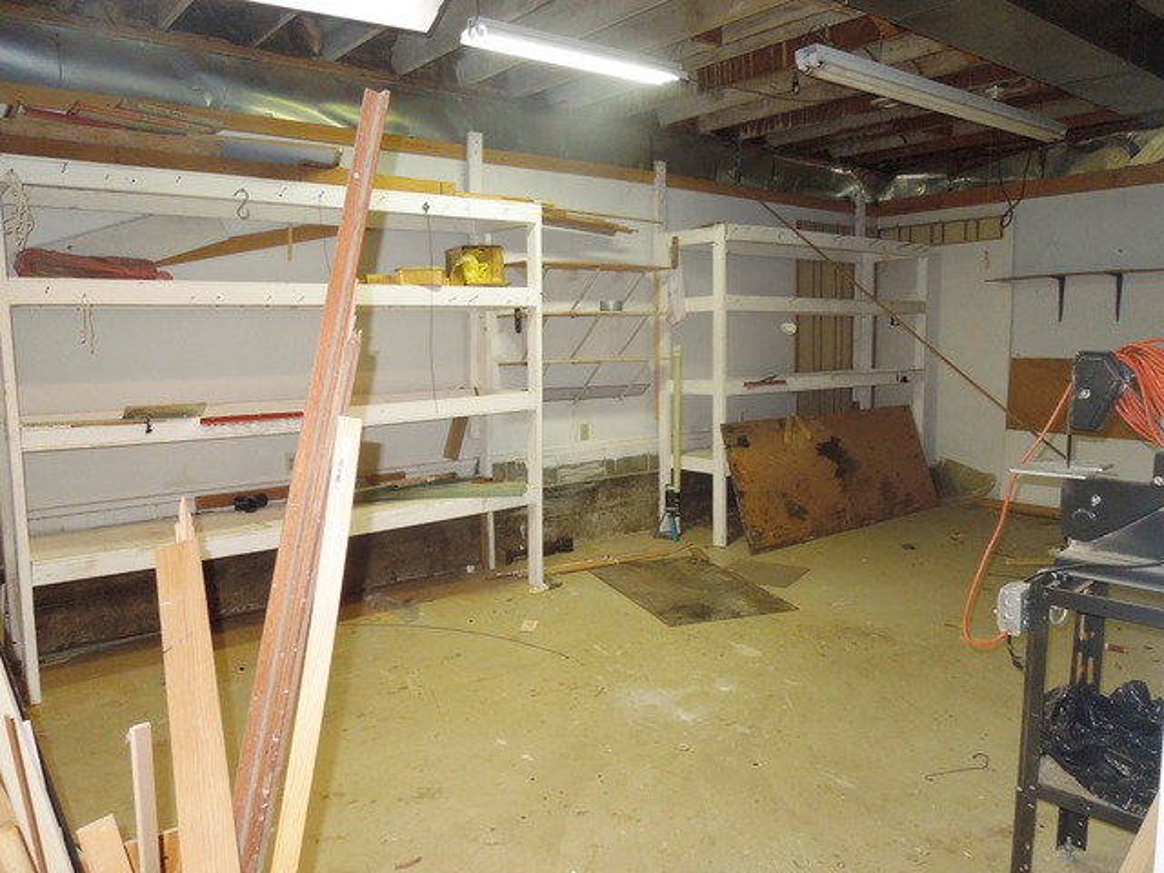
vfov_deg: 54.9
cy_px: 436
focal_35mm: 25
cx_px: 582
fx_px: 841
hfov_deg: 69.4
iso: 280
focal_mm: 4.5
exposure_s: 1/30
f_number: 3.3
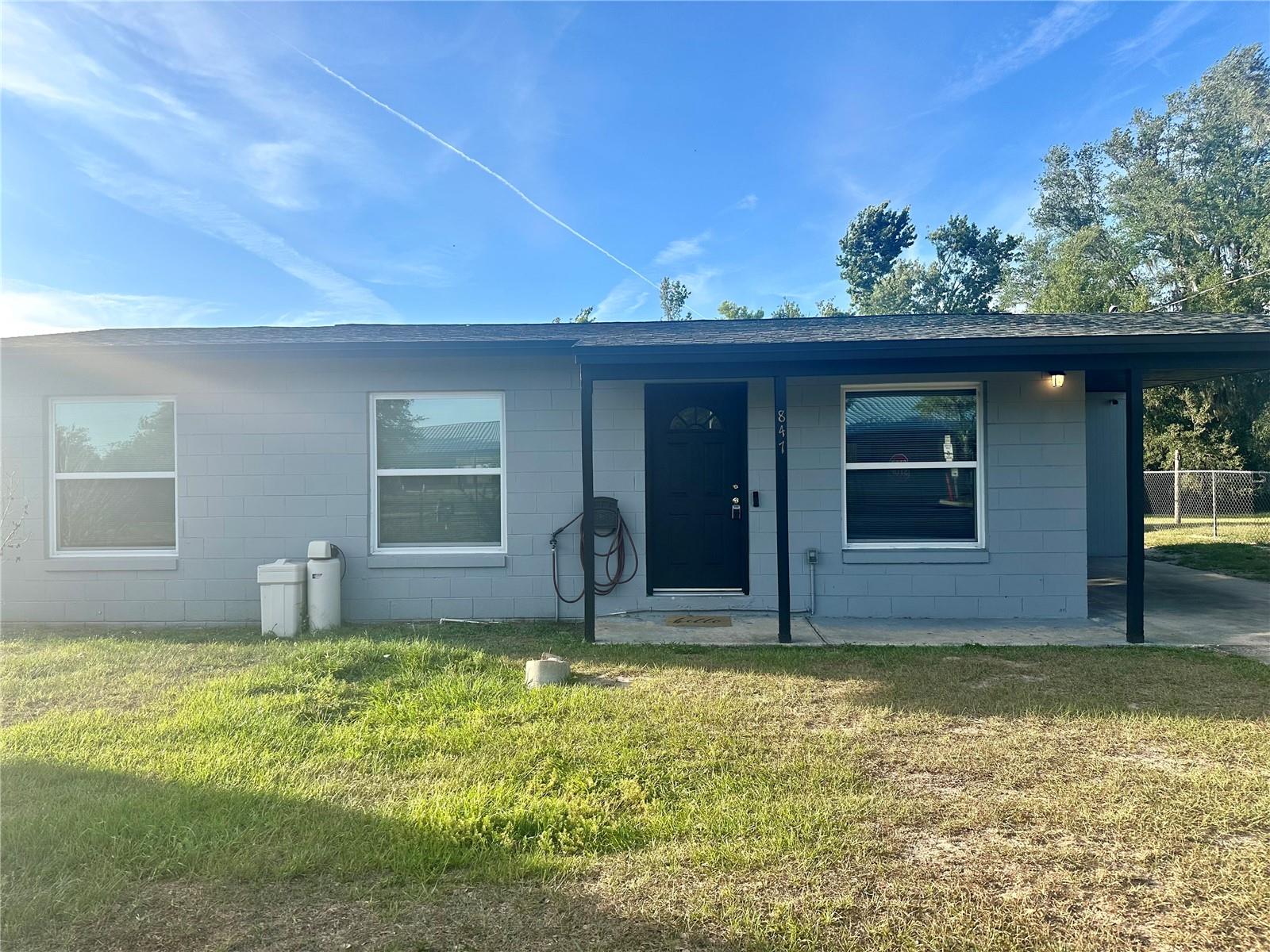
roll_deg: +0.6
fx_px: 881
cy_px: 476
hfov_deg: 71.6
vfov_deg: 56.8
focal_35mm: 24
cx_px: 635
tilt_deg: -0.3
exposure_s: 1/2591
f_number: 1.78
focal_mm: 6.86
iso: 80
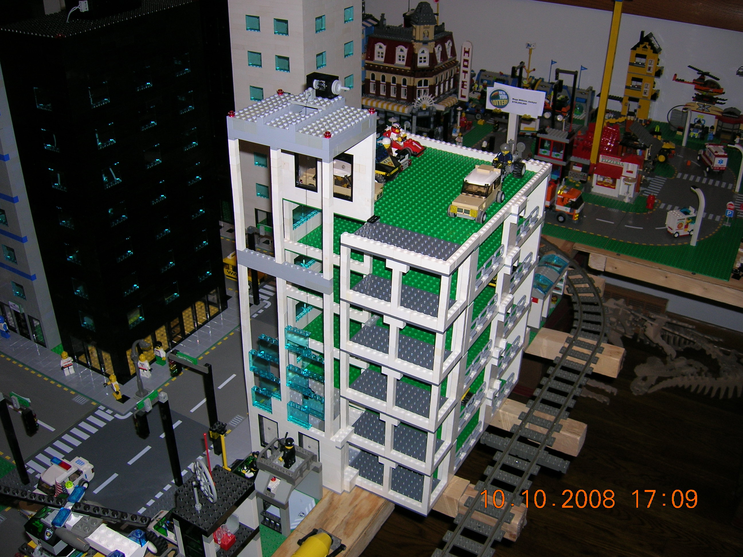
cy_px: 278
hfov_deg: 54.0
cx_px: 372
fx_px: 730
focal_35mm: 34
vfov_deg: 41.8
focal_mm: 5.7
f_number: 2.9
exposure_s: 1/60.1
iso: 50
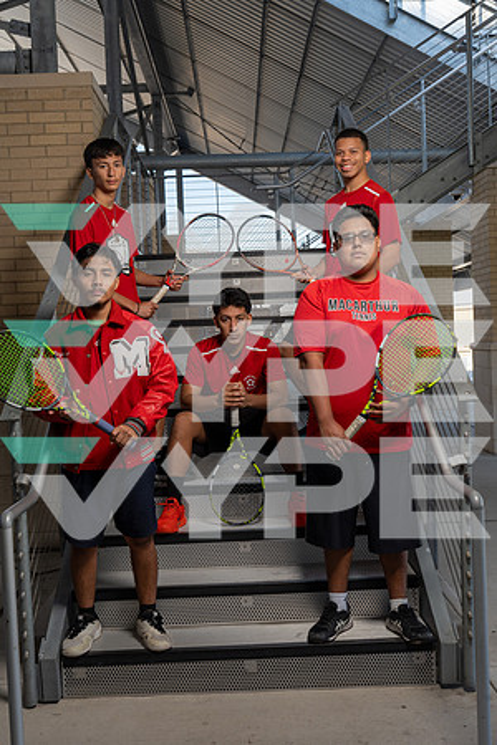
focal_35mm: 40
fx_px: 828
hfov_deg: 33.4
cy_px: 372
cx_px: 248
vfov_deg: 48.5
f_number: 8
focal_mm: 40
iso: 250
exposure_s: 1/250
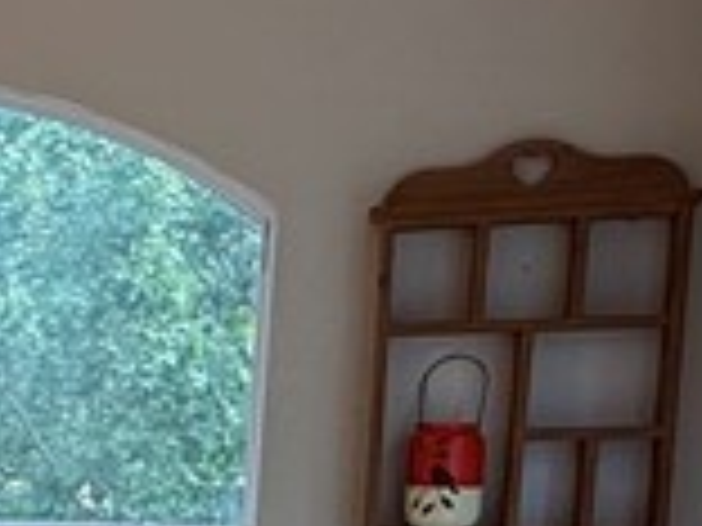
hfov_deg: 17.1
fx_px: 1866
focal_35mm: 92
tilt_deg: -8.3
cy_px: 683
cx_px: -603
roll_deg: +0.1
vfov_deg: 15.3
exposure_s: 1/120
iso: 125
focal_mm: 2.22
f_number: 2.2
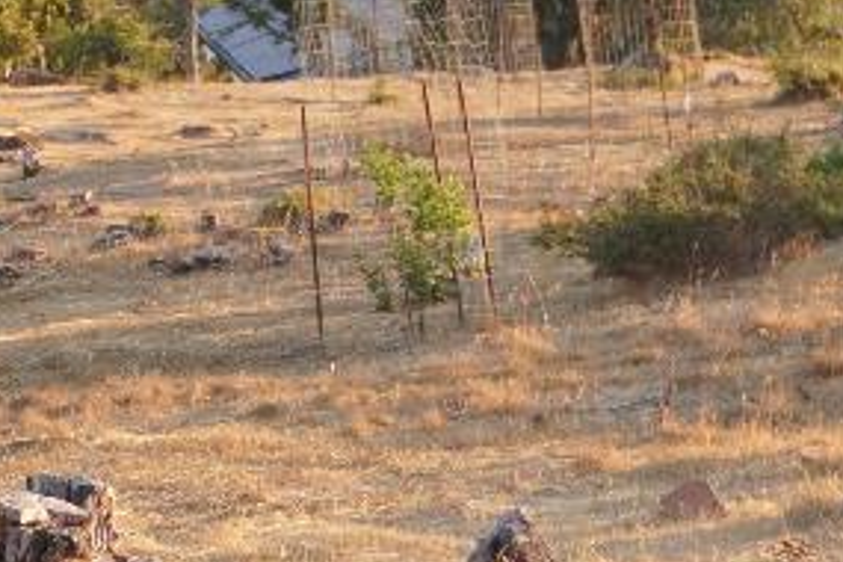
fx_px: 6477
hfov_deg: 7.3
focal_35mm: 277
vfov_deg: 4.9
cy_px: -417
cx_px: -600
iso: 320
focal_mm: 35
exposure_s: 1/160
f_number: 5
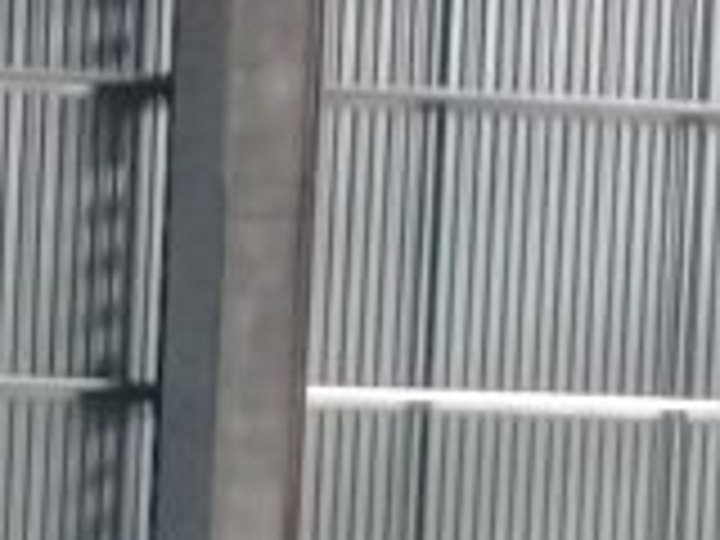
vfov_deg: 6.9
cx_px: -1224
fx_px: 4139
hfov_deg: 8.7
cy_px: 1467
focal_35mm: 199
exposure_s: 1/33
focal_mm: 3.3
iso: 100
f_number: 2.2
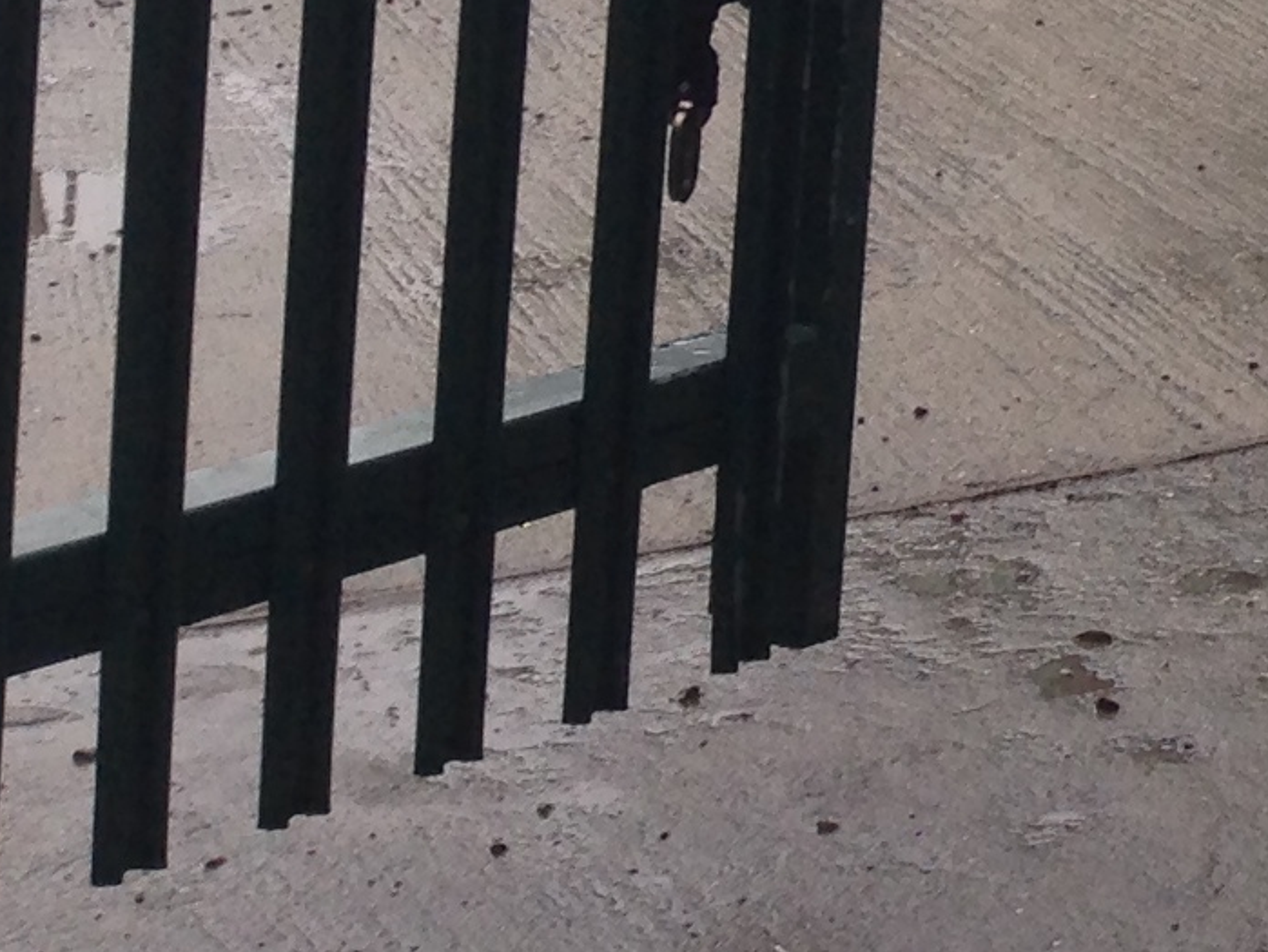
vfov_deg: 8.9
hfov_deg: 11.1
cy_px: -1117
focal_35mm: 154
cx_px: 2846
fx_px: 5644
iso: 50
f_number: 2.4
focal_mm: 4.12
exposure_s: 1/250
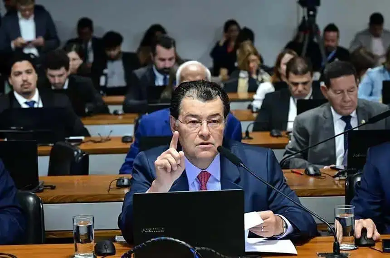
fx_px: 1146
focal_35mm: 106
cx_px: 195
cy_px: 129
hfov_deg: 19.3
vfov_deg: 12.9
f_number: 4
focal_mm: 71
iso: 4000
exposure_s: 1/200
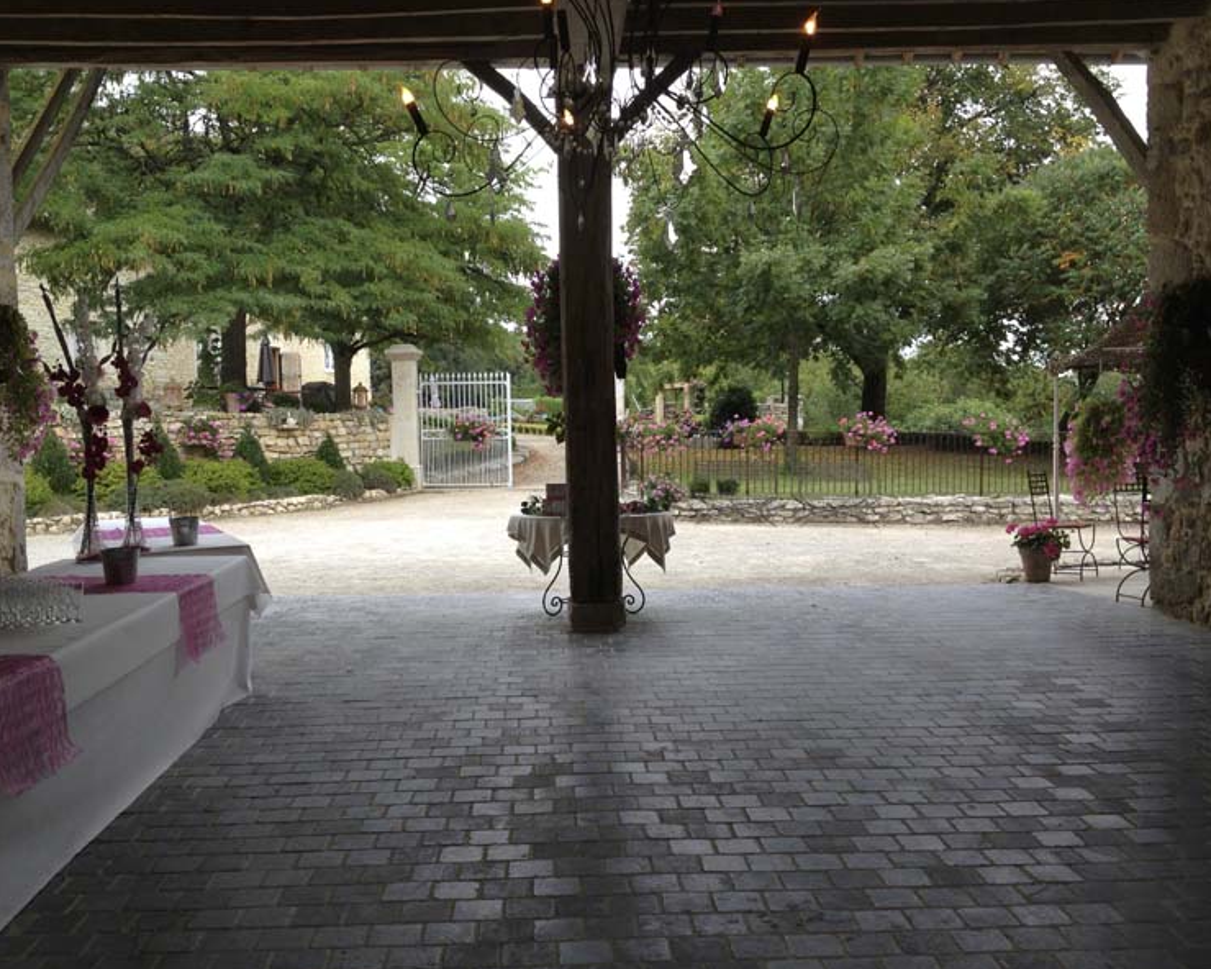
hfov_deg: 49.1
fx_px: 1326
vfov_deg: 40.1
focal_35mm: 37
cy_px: 484
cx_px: 587
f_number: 2.4
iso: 50
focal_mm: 4.28
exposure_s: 1/220
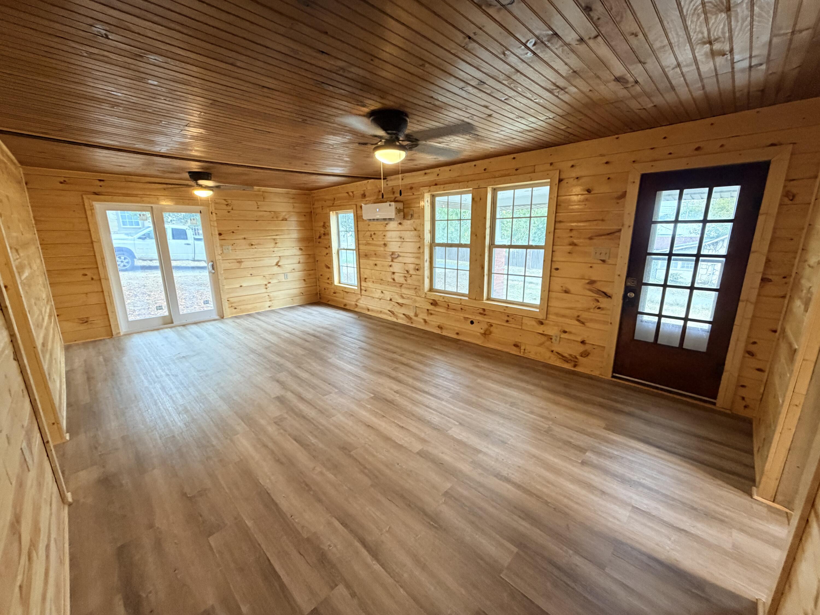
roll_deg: +0.6
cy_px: 308
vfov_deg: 85.7
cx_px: 410
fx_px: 332
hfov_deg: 102.1
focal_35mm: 14
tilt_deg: -13.2
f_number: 2.2
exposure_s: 1/60
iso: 400
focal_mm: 2.22
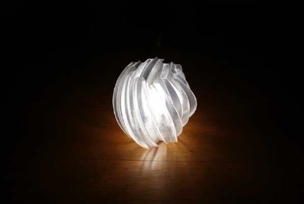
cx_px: 152
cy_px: 102
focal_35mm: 30
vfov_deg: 43.7
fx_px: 254
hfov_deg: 61.9
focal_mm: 20
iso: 200
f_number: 7.1
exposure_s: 1/60
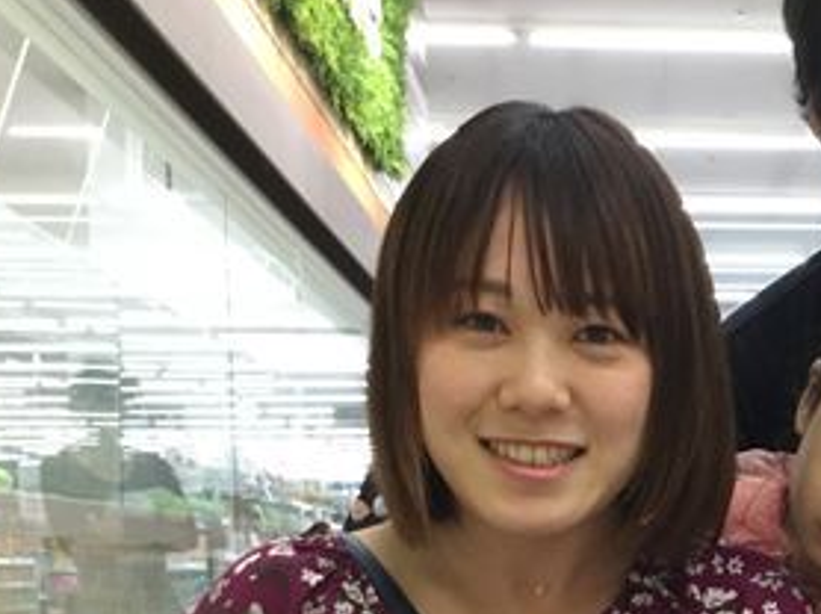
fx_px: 1588
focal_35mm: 67
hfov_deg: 27.5
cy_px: 626
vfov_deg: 21.1
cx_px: 797
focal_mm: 3.3
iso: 100
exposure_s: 1/33
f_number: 2.4
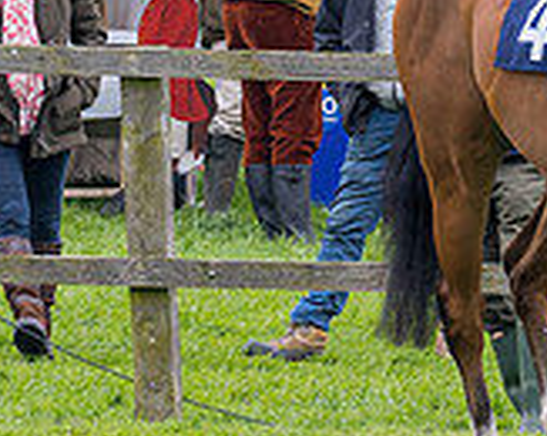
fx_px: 17851
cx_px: 1010
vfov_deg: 1.4
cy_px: 306
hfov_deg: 1.8
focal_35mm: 1104
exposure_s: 1/500
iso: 250
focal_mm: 135
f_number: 5
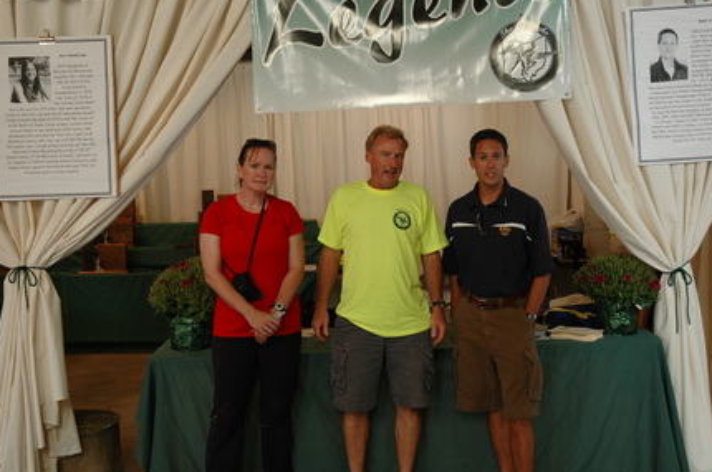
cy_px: 215
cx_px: 392
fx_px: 959
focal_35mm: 49
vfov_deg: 27.6
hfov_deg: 40.7
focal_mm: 29
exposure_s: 1/50
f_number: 4
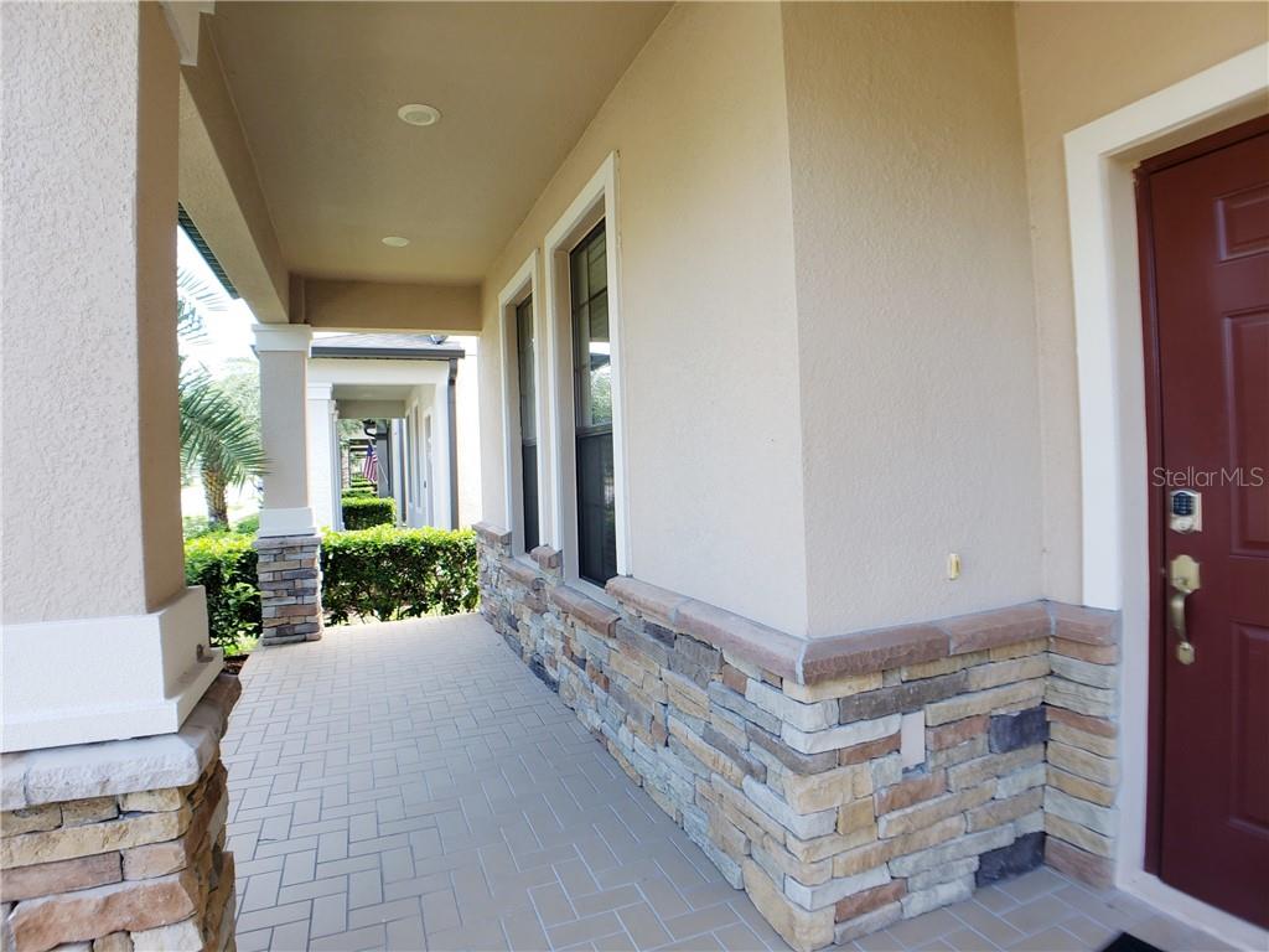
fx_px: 953
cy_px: 476
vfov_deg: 53.1
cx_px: 634
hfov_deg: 67.3
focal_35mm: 26
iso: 64
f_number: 2.4
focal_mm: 4.3
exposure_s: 1/120
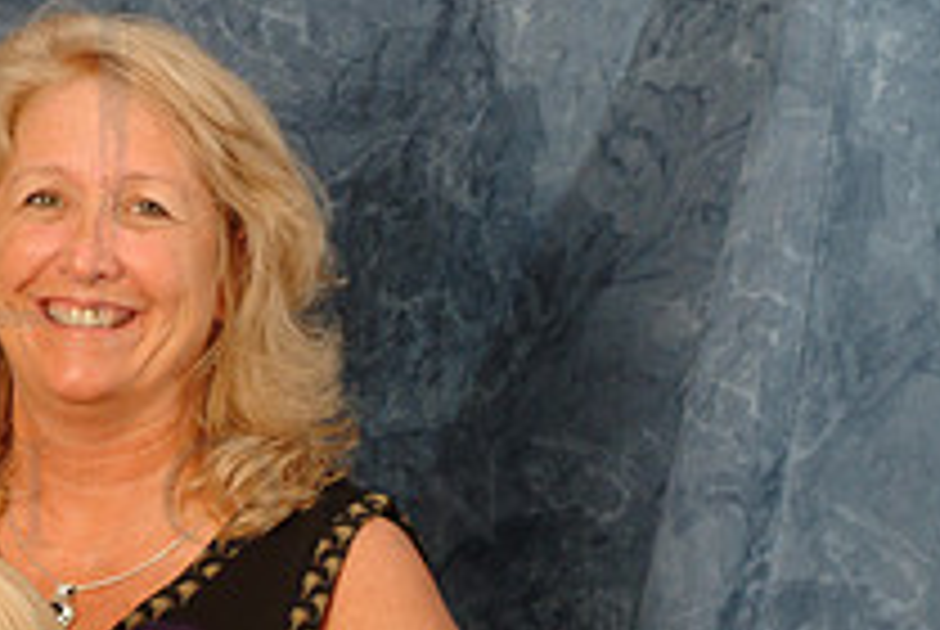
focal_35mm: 378
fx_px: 9894
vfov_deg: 3.6
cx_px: -144
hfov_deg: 5.4
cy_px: 716
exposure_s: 1/125
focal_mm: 91
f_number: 9.5
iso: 400
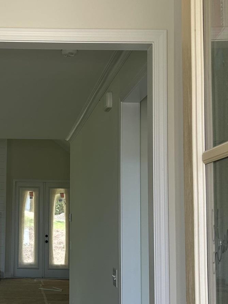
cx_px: 28
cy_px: 140
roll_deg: -2.3
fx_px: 588
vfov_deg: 29.0
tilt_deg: +6.7
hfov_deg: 21.5
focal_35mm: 67
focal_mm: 5.7
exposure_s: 1/196
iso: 40
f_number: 1.5
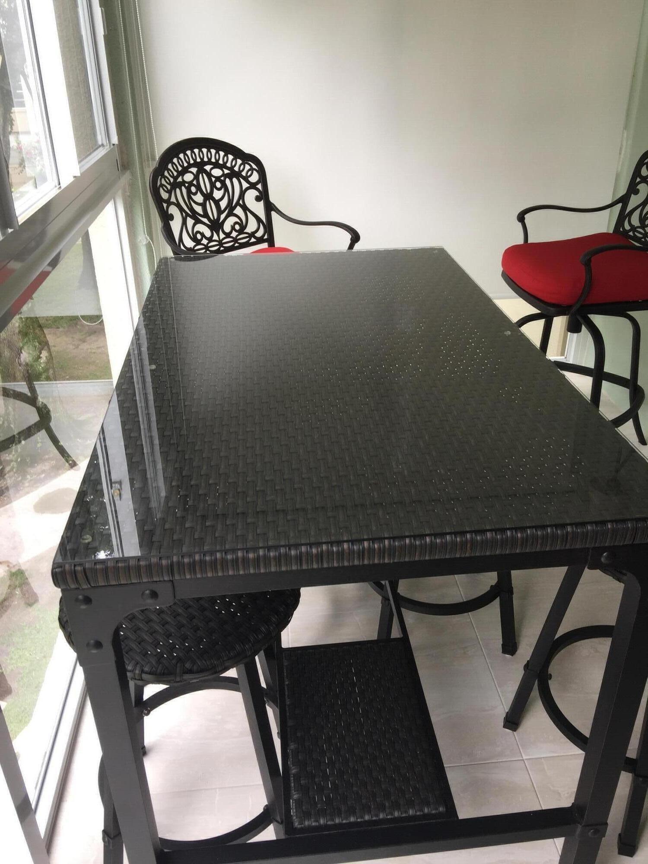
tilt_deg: -27.3
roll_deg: +0.9
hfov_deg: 48.2
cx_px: 324
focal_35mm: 29
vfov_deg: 61.7
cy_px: 432
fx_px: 724
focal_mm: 4.15
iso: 32
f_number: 2.2
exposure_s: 1/60
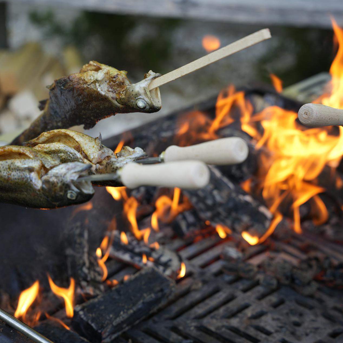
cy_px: 170
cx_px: 156
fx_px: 1009
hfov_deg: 19.3
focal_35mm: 90
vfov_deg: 19.3
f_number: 3.2
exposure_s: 1/125
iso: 100
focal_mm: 70
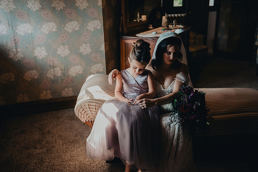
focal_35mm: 38
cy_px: 86
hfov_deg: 50.7
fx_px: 272
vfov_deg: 35.1
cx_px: 129
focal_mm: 38
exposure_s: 1/500
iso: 1250
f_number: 2.8
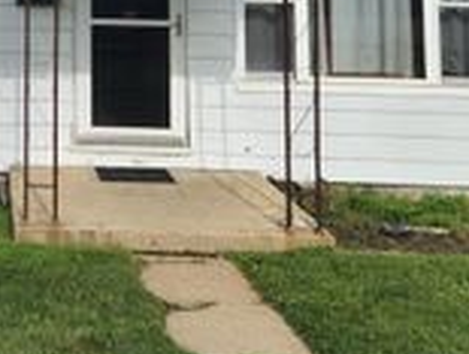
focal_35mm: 74
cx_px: -45
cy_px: -147
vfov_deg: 18.2
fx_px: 1005
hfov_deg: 24.5
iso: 20
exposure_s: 1/2423
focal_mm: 5.4
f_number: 1.8
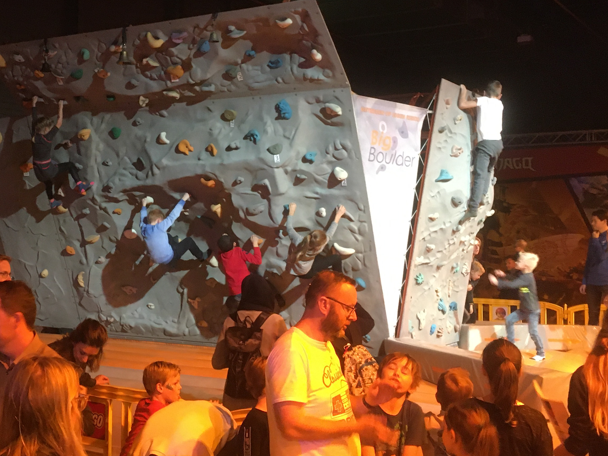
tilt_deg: +2.5
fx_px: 896
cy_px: 196
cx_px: 186
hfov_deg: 37.0
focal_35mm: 51
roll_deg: -1.7
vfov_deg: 28.5
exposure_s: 1/20
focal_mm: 4.15
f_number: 2.2
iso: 200
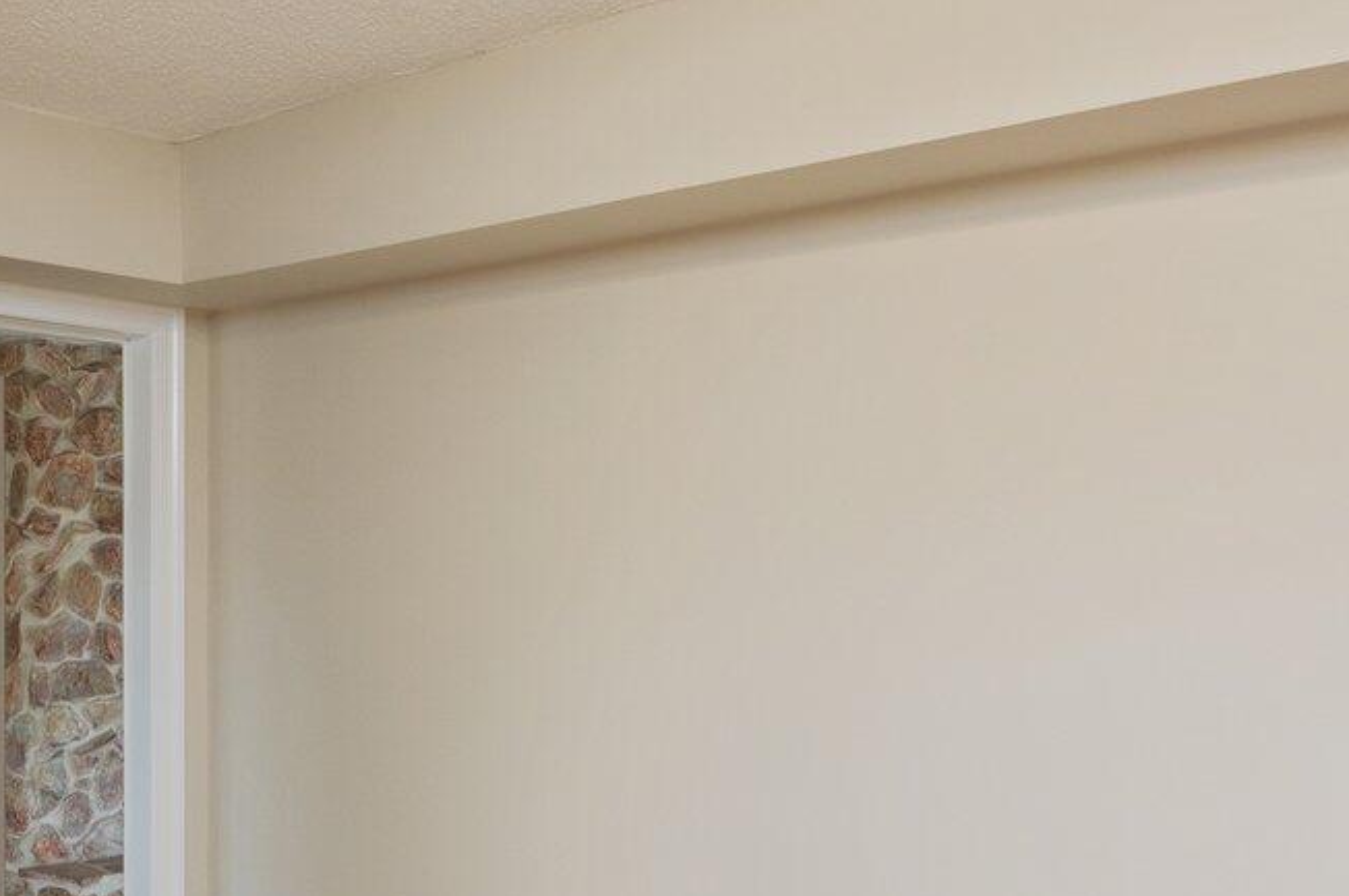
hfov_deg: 43.8
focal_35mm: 44
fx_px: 1647
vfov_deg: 30.1
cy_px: 646
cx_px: 422
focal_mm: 14
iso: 250
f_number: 9
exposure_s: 1/30
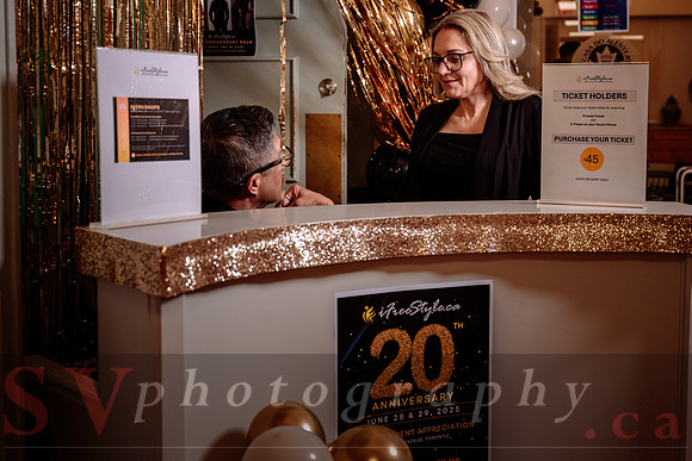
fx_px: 969
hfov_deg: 39.3
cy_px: 181
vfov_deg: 26.7
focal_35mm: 50
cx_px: 379
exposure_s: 1/200
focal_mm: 41
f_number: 4
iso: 640
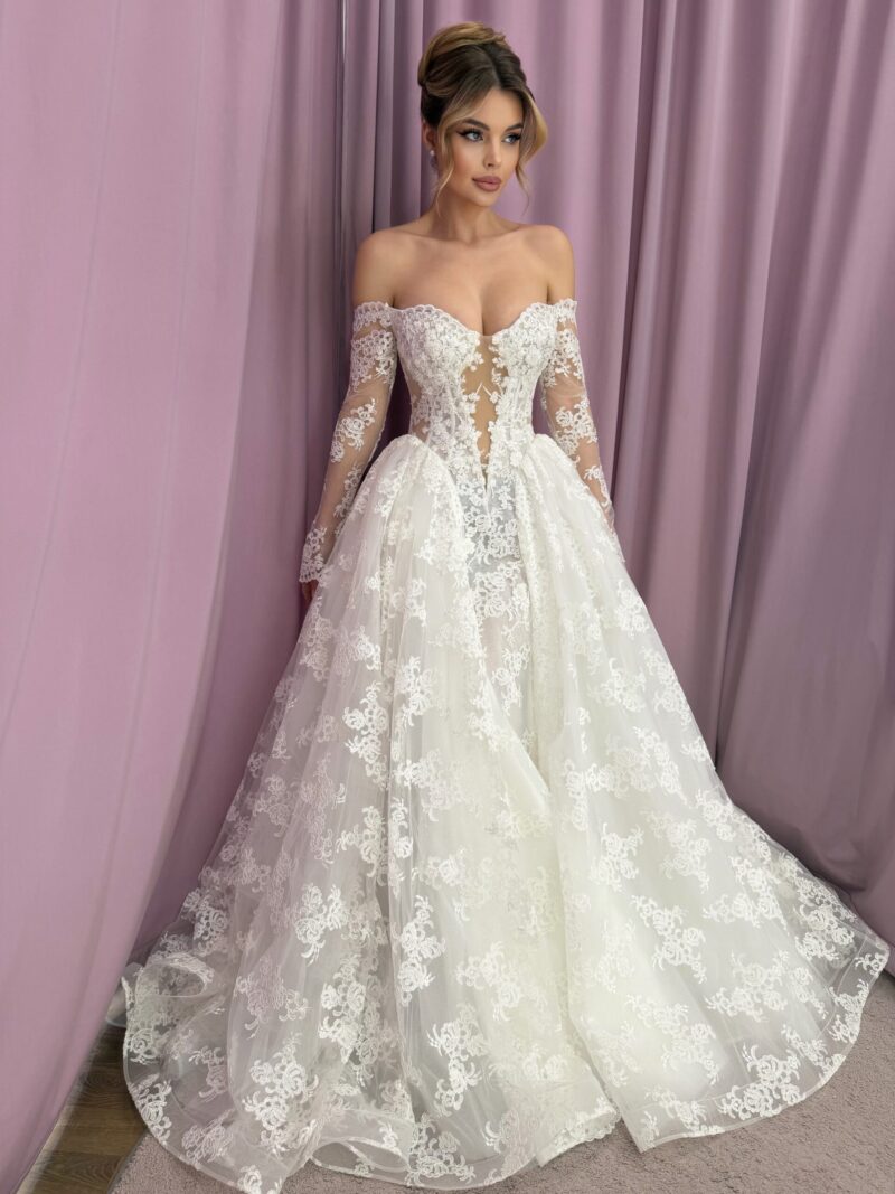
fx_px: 828
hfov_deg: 56.8
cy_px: 597
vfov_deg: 71.6
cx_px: 448
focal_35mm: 24
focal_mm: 6.76
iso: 64
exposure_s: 1/74
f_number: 1.78
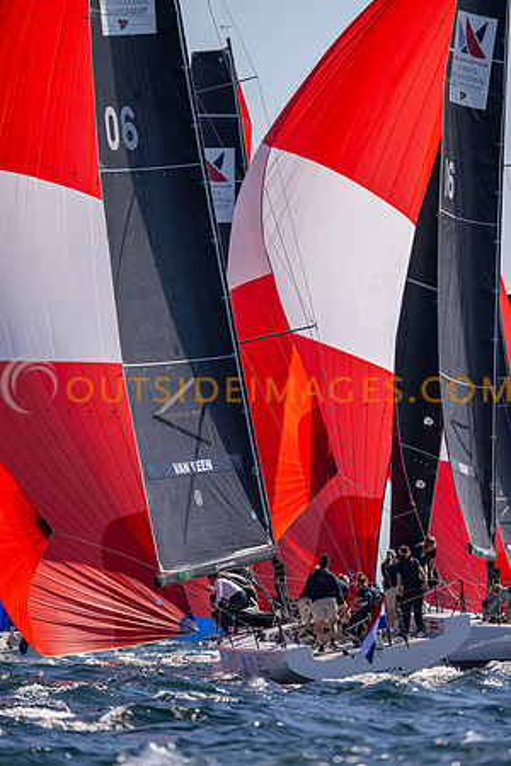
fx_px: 8516
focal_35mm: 400
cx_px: 256
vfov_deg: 5.2
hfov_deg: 3.4
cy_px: 383
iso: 200
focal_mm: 400
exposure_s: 1/2000
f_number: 5
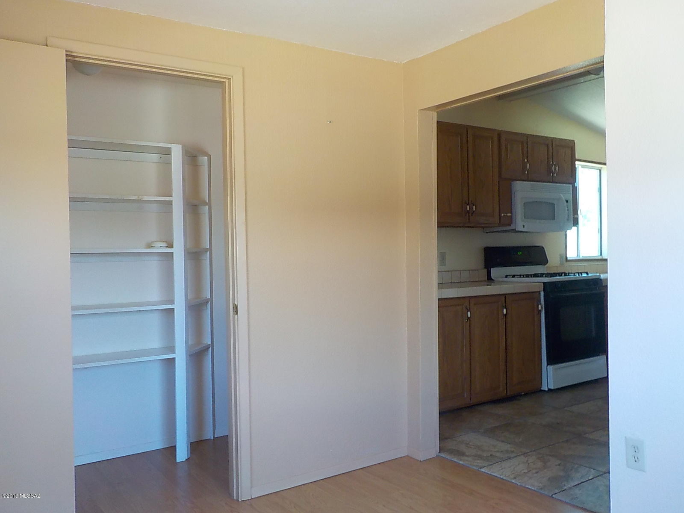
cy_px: 256
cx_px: 342
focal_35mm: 30
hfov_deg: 60.0
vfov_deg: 46.8
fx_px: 593
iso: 220
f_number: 3.3
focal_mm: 4.1
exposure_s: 1/30
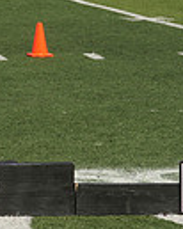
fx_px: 1972
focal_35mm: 291
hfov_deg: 5.1
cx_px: -316
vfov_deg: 6.6
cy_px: -42
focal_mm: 46
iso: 100
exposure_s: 1/200
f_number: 11
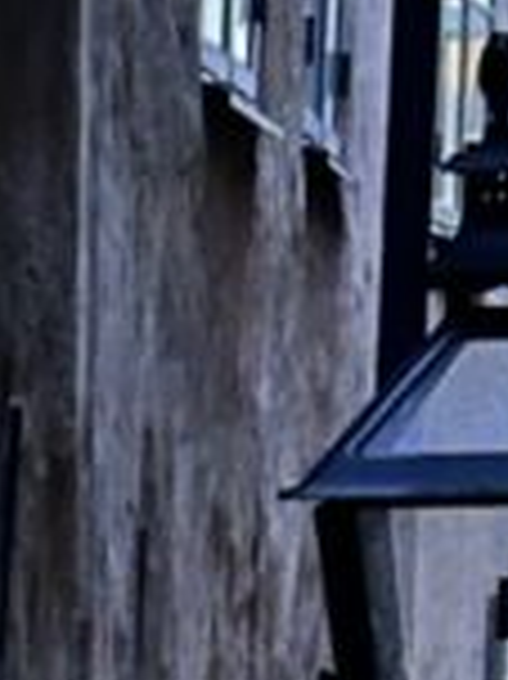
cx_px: 279
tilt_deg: -13.9
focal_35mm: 326
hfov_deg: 4.6
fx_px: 6388
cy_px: 2157
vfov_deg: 5.6
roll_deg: -2.9
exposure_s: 1/2
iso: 400
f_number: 1.78
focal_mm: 6.86
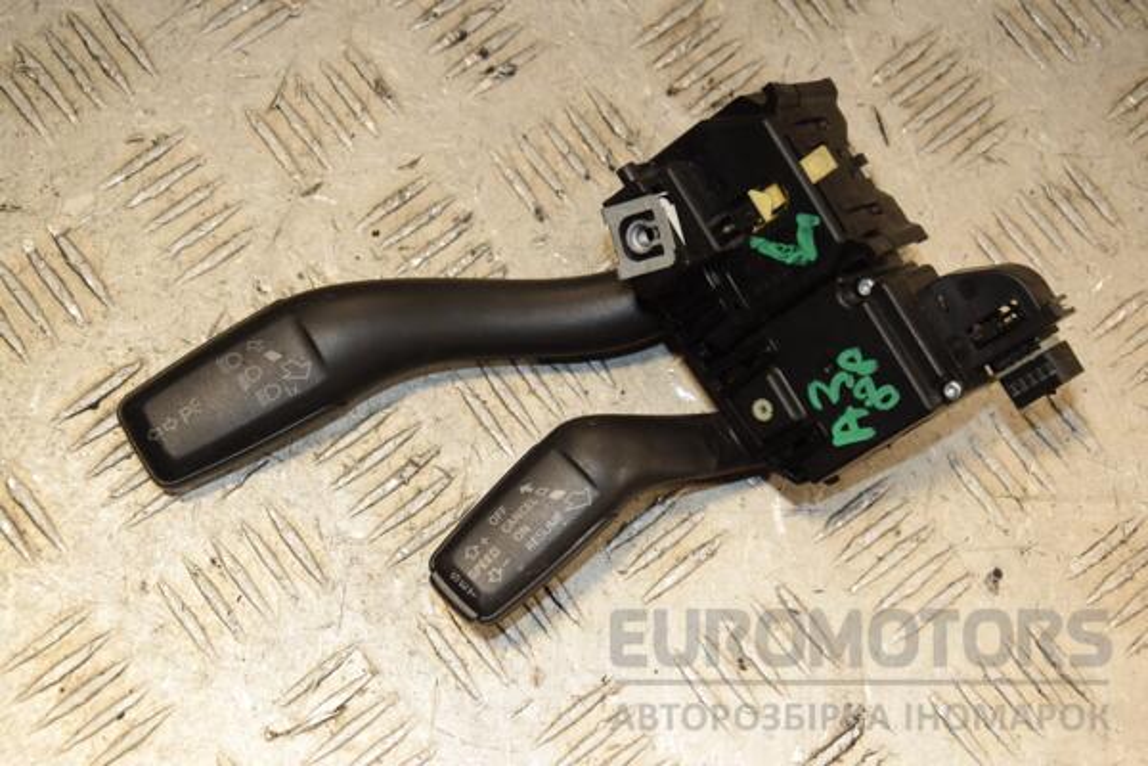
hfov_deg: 29.9
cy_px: 383
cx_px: 574
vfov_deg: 20.2
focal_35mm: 68
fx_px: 2152
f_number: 7.1
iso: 800
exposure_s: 1/200
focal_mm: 45
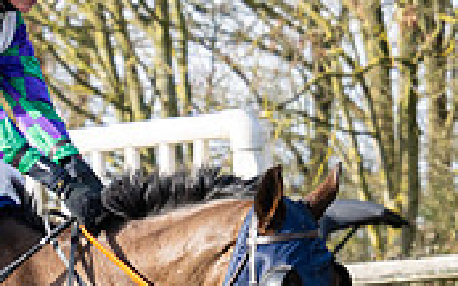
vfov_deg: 2.9
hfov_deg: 4.7
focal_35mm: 447
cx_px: -155
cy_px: 397
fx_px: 5578
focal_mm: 75
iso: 400
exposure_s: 1/1250
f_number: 4
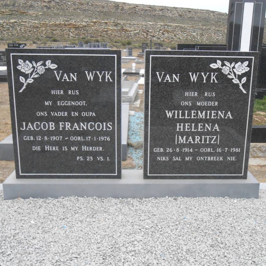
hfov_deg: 40.9
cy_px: 135
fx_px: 356
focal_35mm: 41
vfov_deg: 40.9
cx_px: 140
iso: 400
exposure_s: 1/160
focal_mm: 6
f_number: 3.9
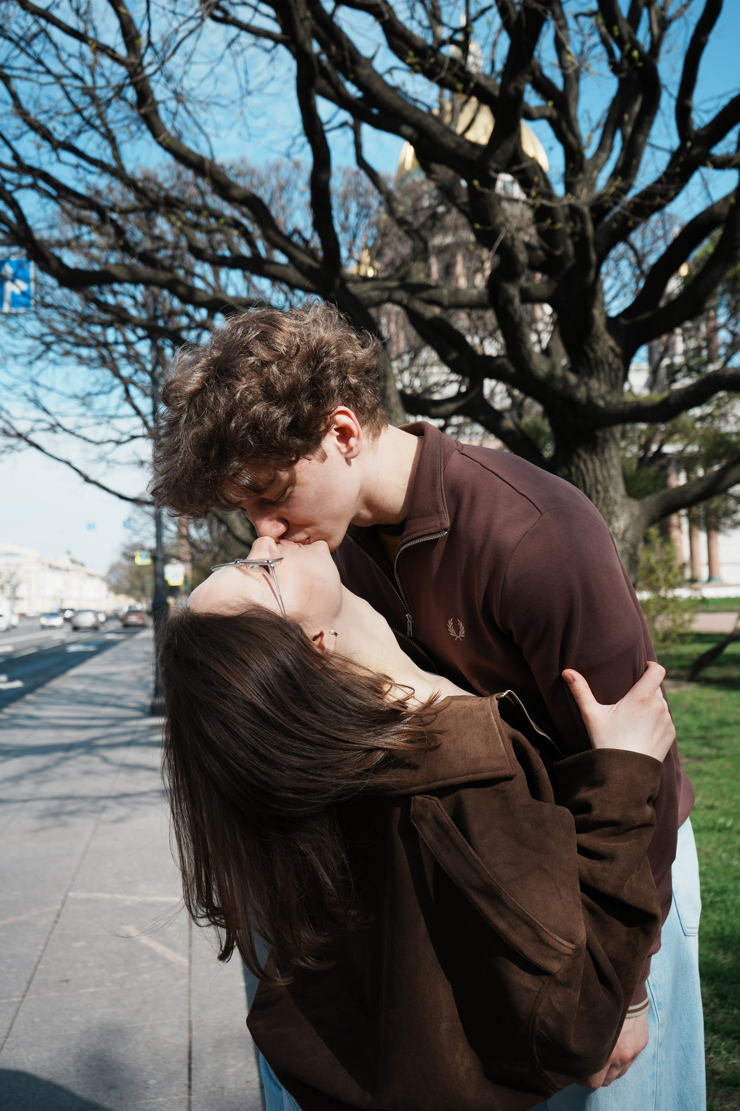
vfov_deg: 54.4
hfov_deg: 37.9
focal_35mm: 35
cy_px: 556
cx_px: 370
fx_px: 1079
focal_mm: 35
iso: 160
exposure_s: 1/800
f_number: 5.6
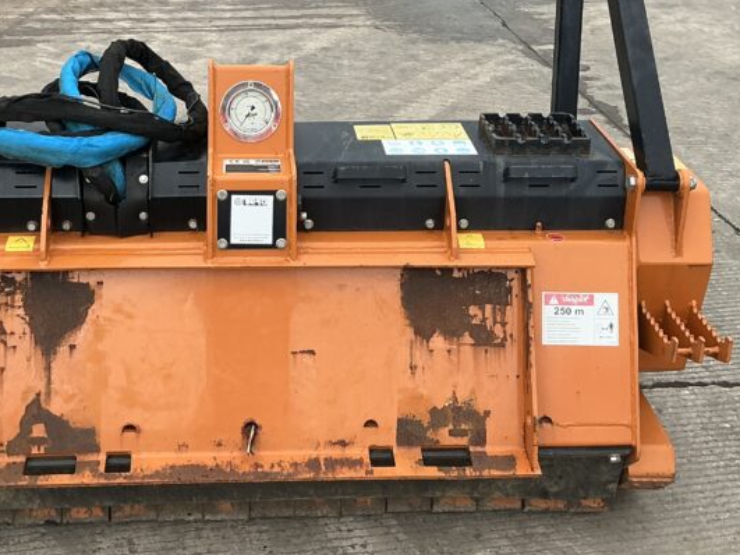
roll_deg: -0.5
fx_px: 1154
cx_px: 307
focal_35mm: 54
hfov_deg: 35.5
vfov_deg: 26.7
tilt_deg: -18.7
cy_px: 148
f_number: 1.8
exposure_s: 1/929
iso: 25
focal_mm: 3
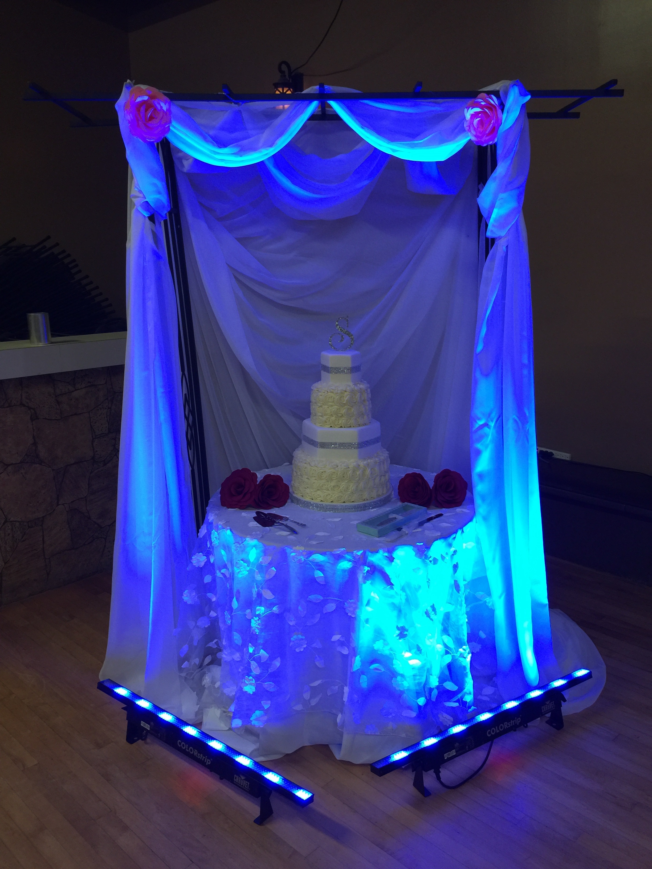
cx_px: 326
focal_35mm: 29
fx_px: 728
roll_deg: +0.5
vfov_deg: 61.7
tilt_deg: -12.4
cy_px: 434
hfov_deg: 48.2
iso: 64
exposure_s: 1/15
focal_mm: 4.15
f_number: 2.2
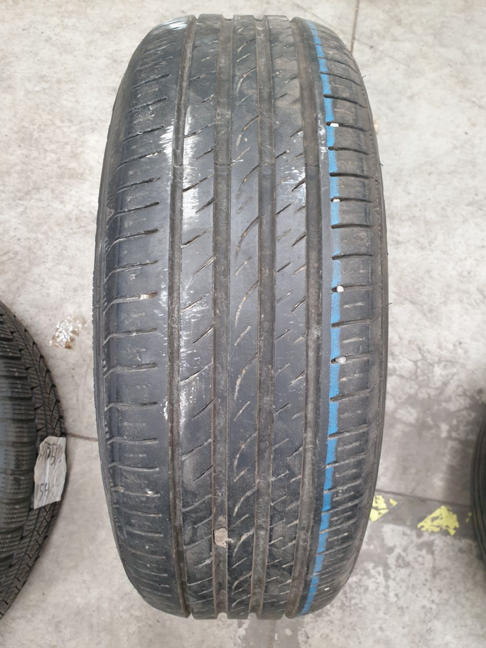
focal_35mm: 26
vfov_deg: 67.3
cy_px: 324
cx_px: 243
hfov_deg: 53.1
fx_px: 487
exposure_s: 1/50
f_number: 2.4
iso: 100
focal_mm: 4.3
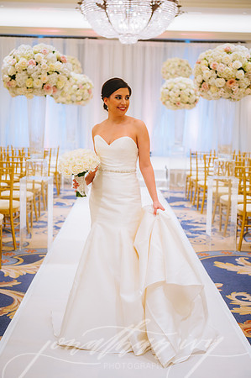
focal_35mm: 55
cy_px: 189
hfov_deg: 24.6
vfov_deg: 36.3
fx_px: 576
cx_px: 126
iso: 1600
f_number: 2.8
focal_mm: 55
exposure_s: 1/160
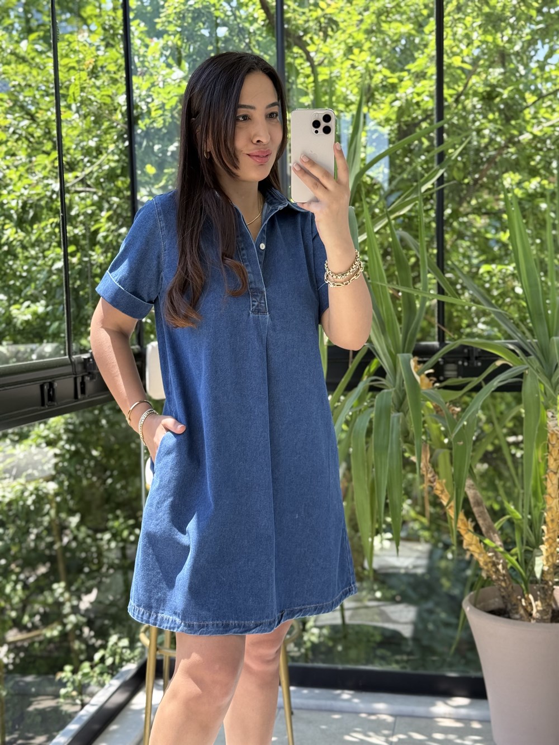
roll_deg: +2.1
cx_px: 280
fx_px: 1033
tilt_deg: -21.5
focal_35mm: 48
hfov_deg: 30.3
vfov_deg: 39.7
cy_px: 372
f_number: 1.78
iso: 100
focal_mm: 6.76
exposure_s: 1/242
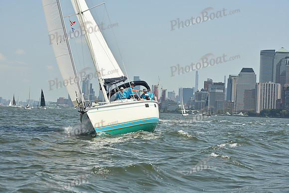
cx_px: 144
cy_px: 96
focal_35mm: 98
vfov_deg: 14.0
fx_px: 787
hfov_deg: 20.8
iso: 320
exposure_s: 1/1250
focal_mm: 98
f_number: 10
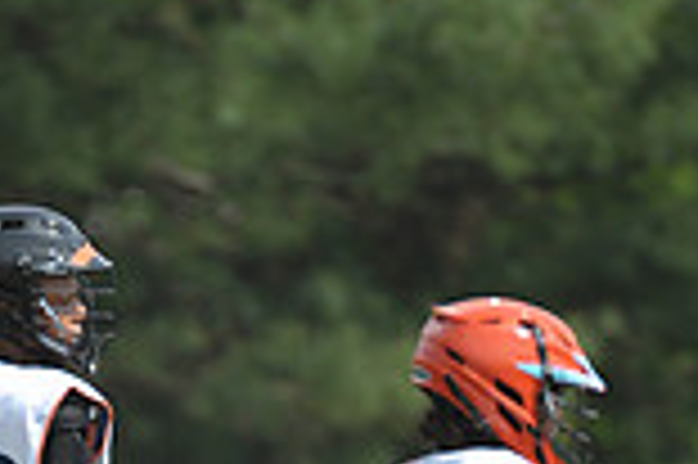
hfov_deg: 1.4
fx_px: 29033
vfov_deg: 0.9
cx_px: -135
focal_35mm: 1499
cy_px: 766
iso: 640
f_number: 4
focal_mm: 400
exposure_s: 1/2500
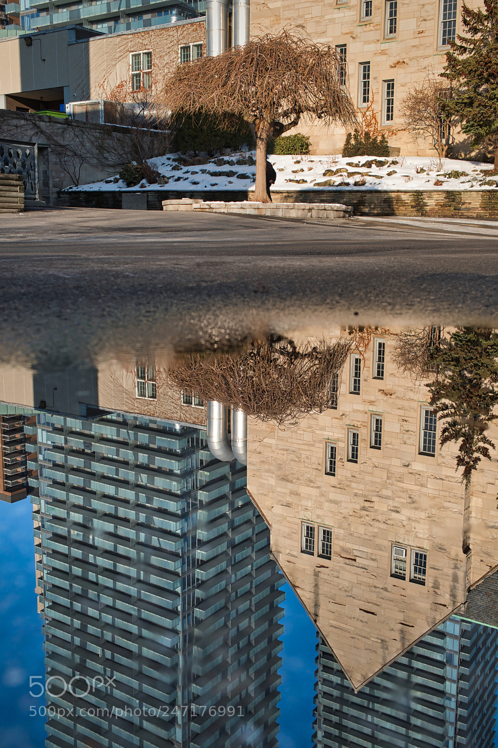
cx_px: 249
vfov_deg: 54.4
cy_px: 374
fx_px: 727
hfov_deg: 37.8
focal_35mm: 35
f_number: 5.6
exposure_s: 1/550
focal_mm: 23
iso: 400
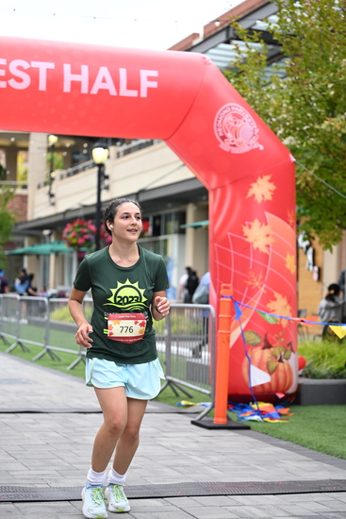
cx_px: 173
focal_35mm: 72
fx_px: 1037
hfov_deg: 18.9
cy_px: 260
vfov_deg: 28.1
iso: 640
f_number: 2.8
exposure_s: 1/2000
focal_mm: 72
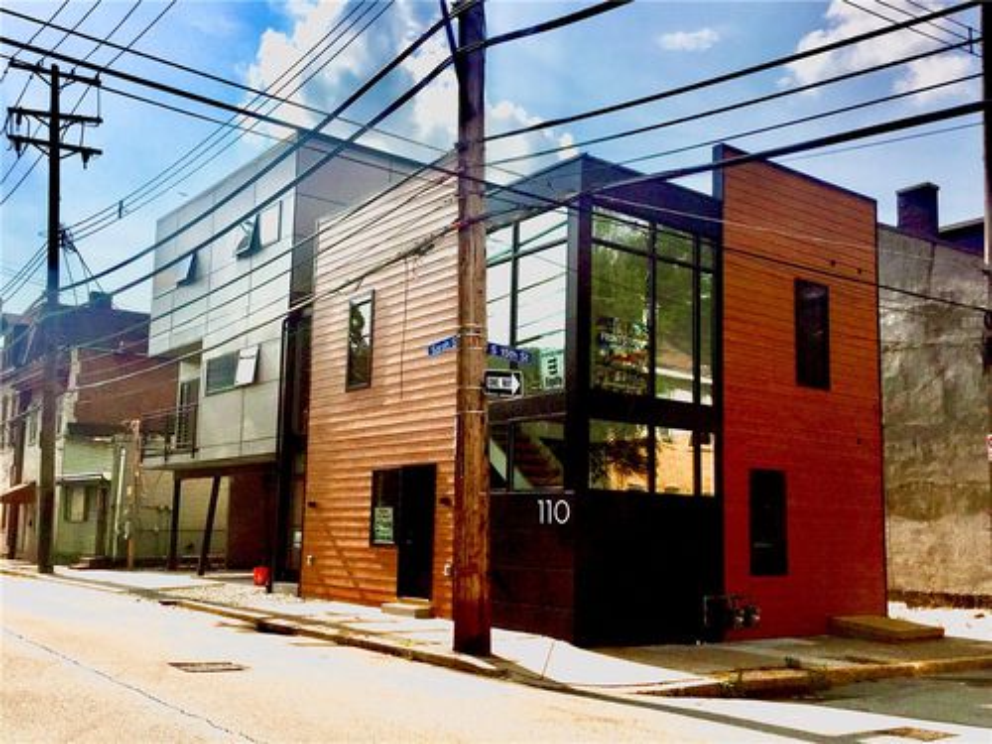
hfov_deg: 61.7
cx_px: 496
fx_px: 831
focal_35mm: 29
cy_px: 372
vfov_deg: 48.2
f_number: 2.2
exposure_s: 1/4950
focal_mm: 4.15
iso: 32
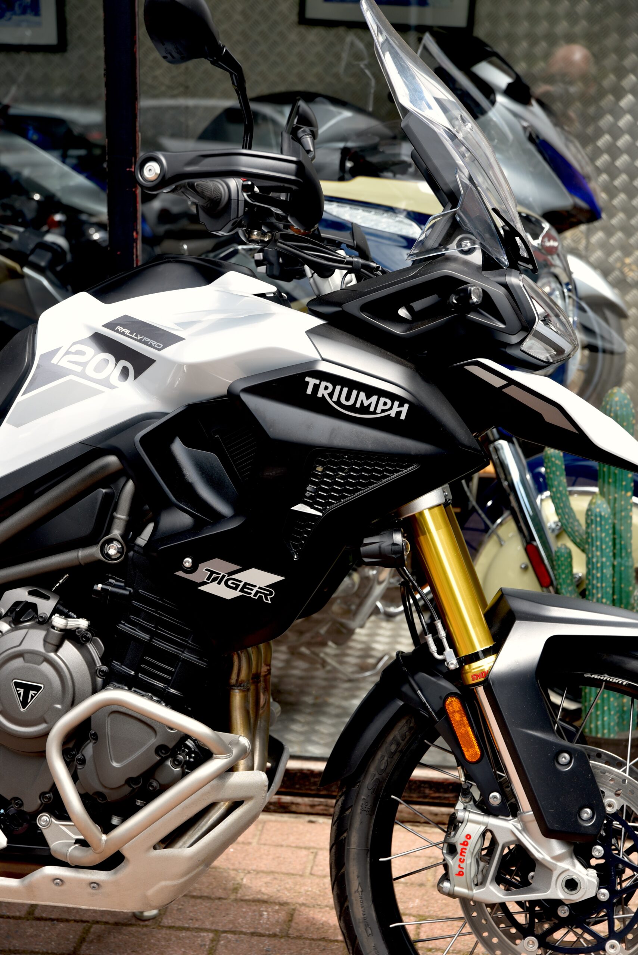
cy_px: 478
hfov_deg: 19.5
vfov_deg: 28.8
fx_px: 1859
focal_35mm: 70
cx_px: 319
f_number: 5.6
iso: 100
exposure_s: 1/125
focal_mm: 70
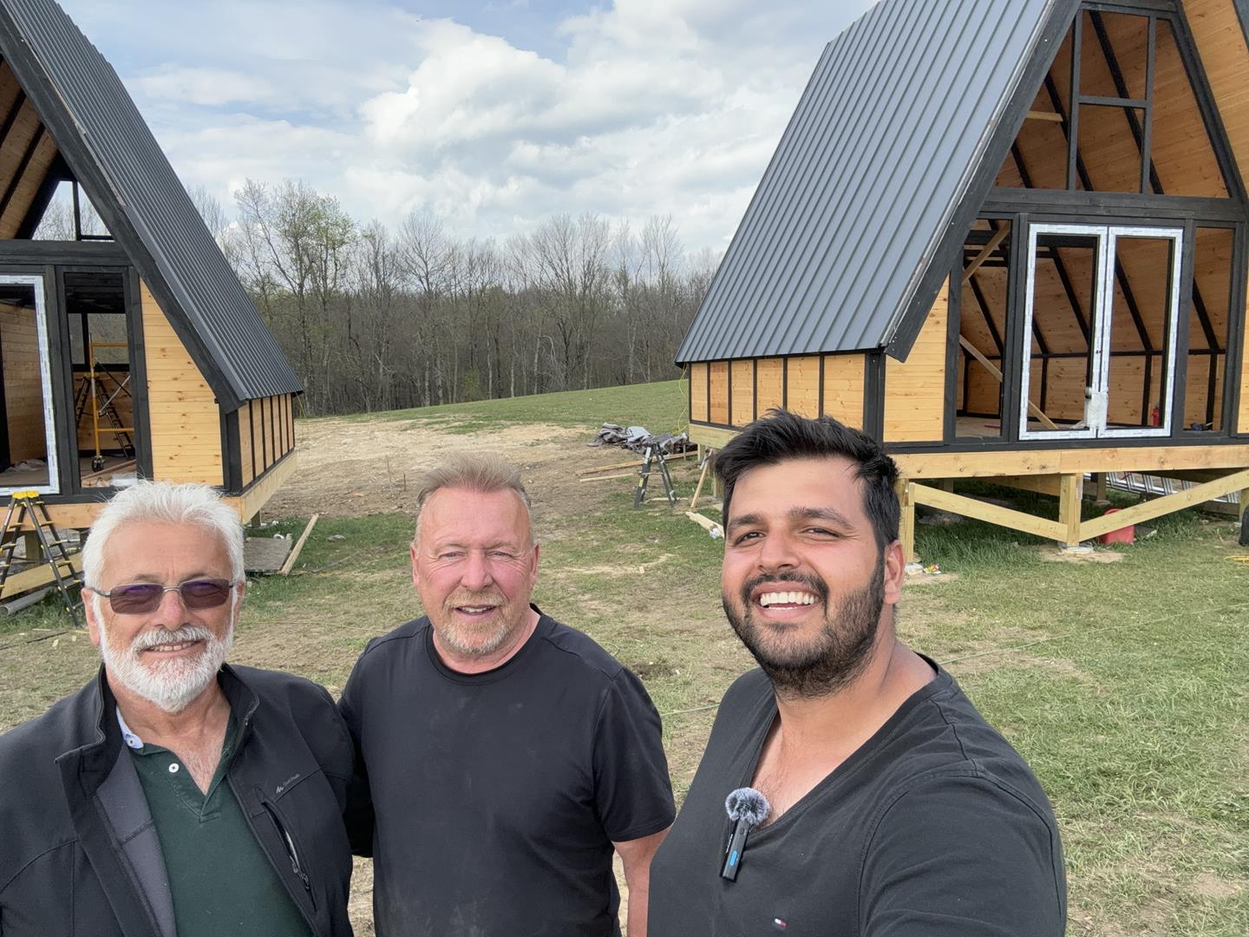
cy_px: 468
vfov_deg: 58.9
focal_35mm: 23
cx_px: 624
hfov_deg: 73.9
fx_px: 830
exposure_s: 1/400
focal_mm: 2.69
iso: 25
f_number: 1.9
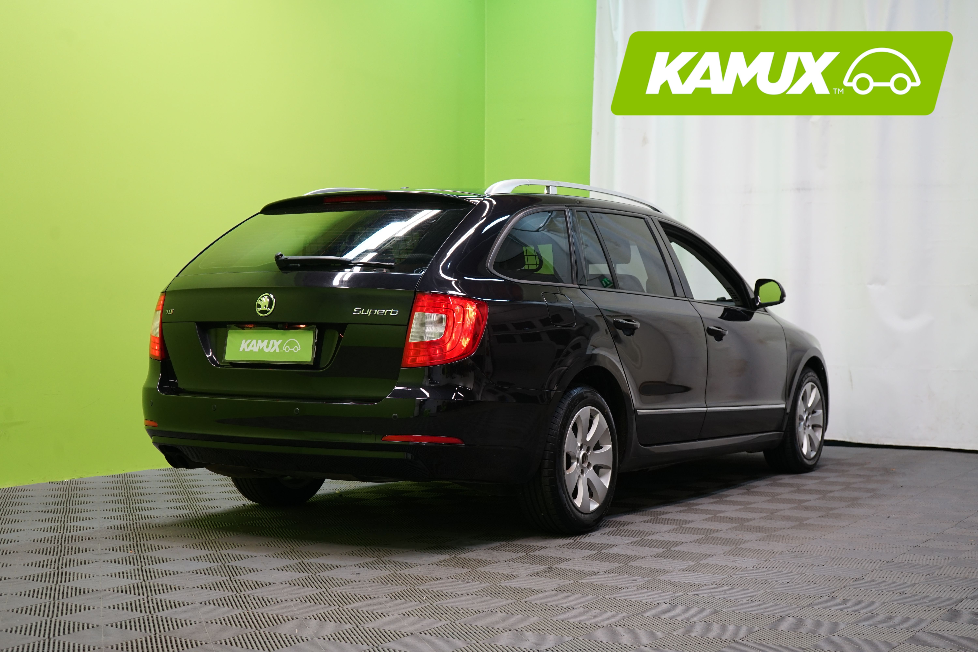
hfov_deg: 38.2
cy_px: 326
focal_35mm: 52
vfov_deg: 26.0
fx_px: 1413
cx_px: 489
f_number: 5.6
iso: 640
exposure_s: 1/50
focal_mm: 52
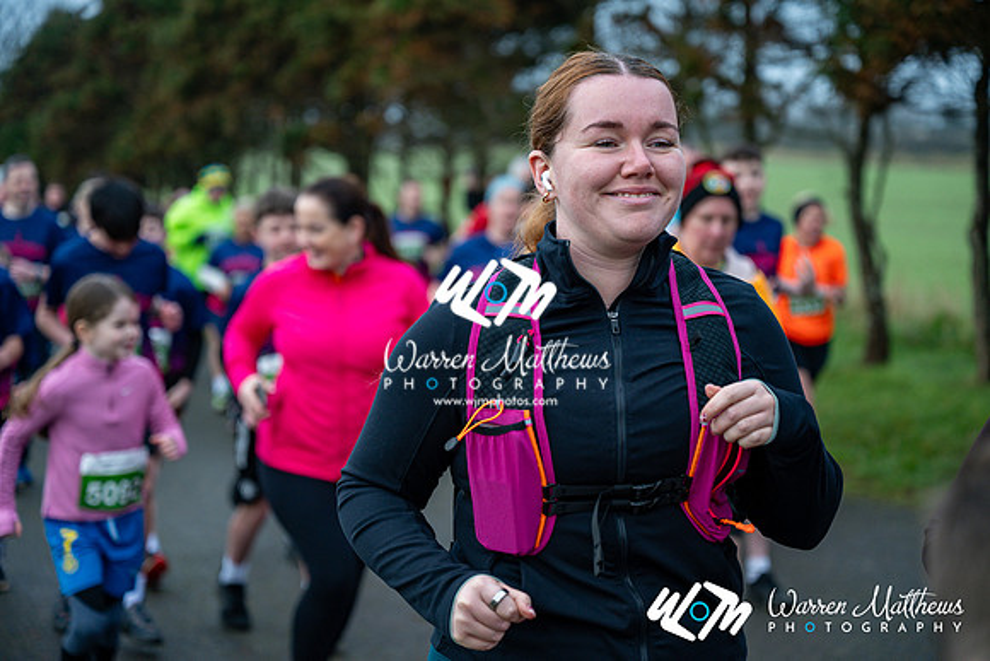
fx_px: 1925
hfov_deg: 28.8
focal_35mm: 70
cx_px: 495
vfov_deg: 19.5
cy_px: 330
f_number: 2.8
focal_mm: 70
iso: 500
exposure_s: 1/1250
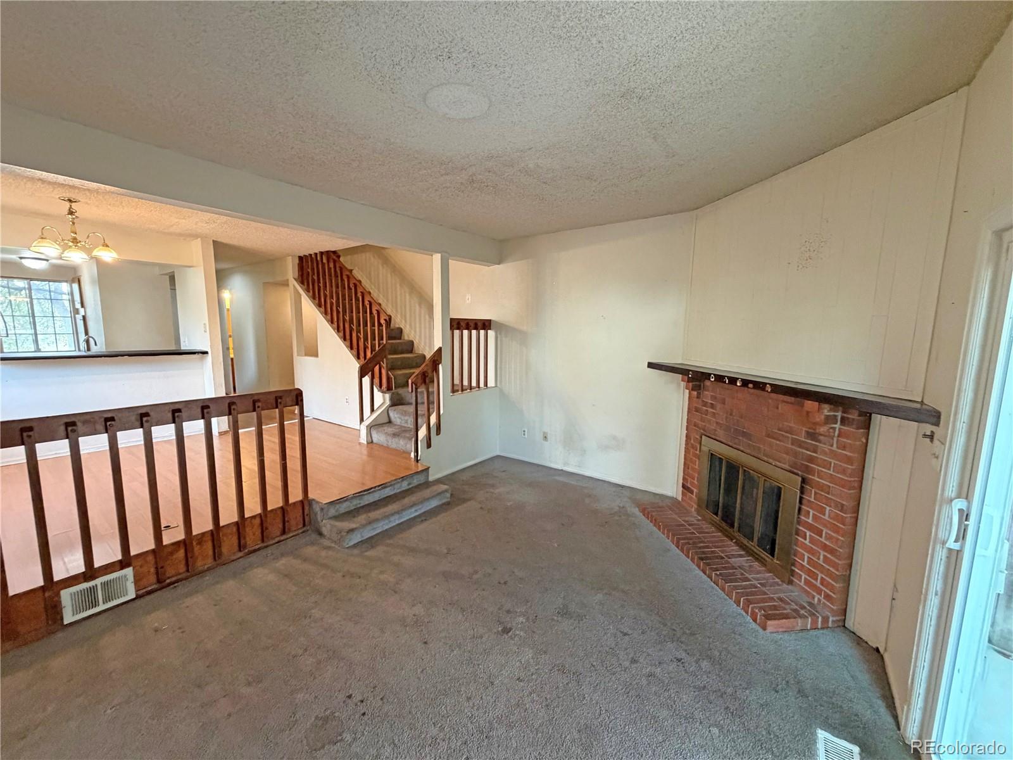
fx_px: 410
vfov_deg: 85.7
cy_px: 380
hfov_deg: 102.1
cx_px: 506
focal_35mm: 14
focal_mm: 2.22
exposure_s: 1/60
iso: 500
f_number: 2.2
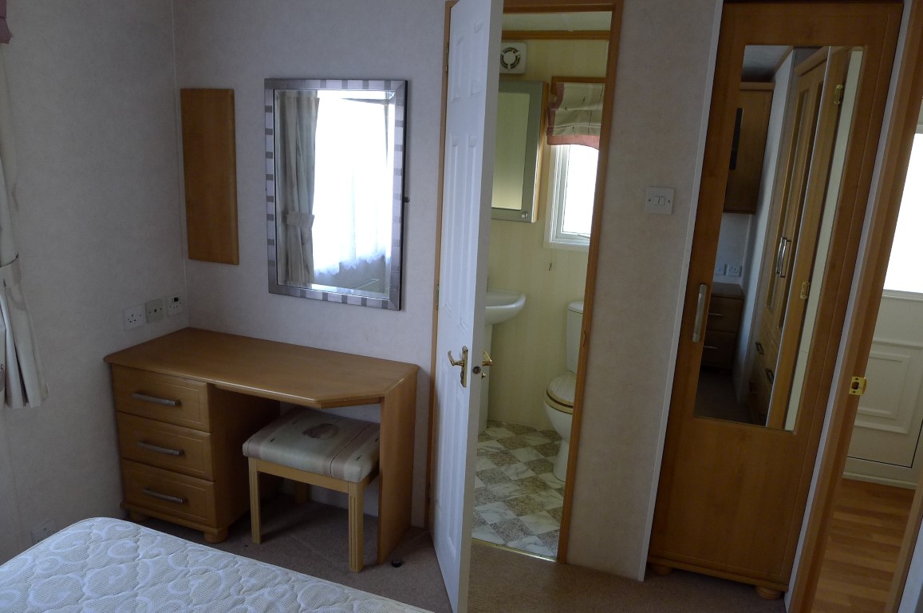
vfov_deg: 53.0
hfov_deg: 73.8
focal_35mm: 24
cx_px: 462
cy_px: 306
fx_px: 614
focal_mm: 5.1
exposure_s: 1/60
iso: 200
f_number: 2
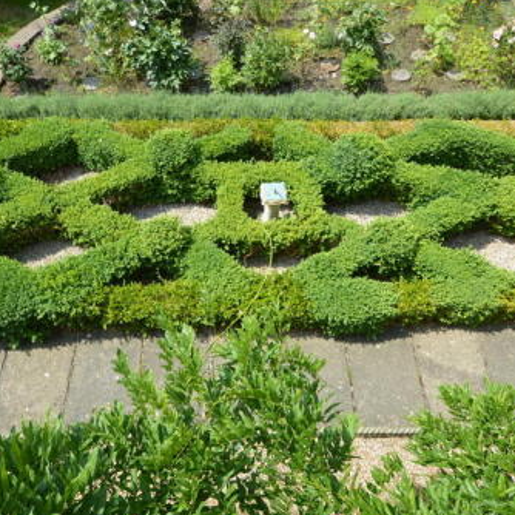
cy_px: 270
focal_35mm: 25
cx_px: 254
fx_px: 421
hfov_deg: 62.9
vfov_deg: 62.9
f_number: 7.1
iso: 100
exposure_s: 1/200
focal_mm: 10
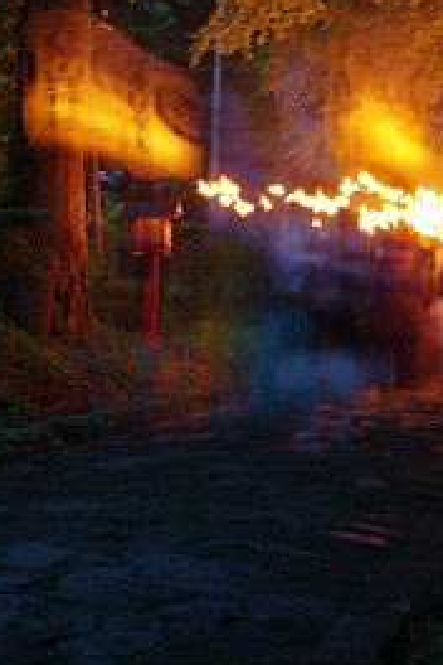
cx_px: 356
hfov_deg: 8.6
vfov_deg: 12.8
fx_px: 2935
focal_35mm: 159
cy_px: 50
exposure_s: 6
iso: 400
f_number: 8
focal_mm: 55
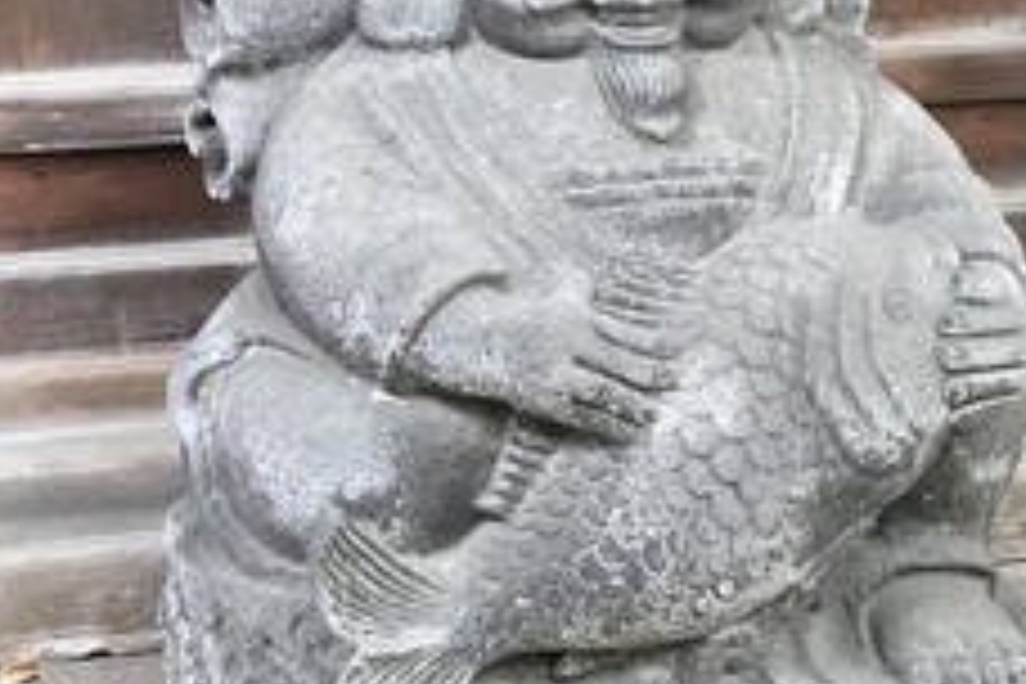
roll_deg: -0.3
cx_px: 562
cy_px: 108
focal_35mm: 117
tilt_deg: -9.7
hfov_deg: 17.5
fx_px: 3334
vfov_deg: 11.7
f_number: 2.8
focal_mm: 6.6
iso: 80
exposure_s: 1/30
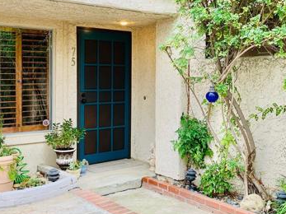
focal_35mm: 48
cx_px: 162
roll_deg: -1.1
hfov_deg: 39.6
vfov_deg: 30.2
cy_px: 92
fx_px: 396
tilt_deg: -2.7
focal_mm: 4.25
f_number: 1.8
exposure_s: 1/122
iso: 32
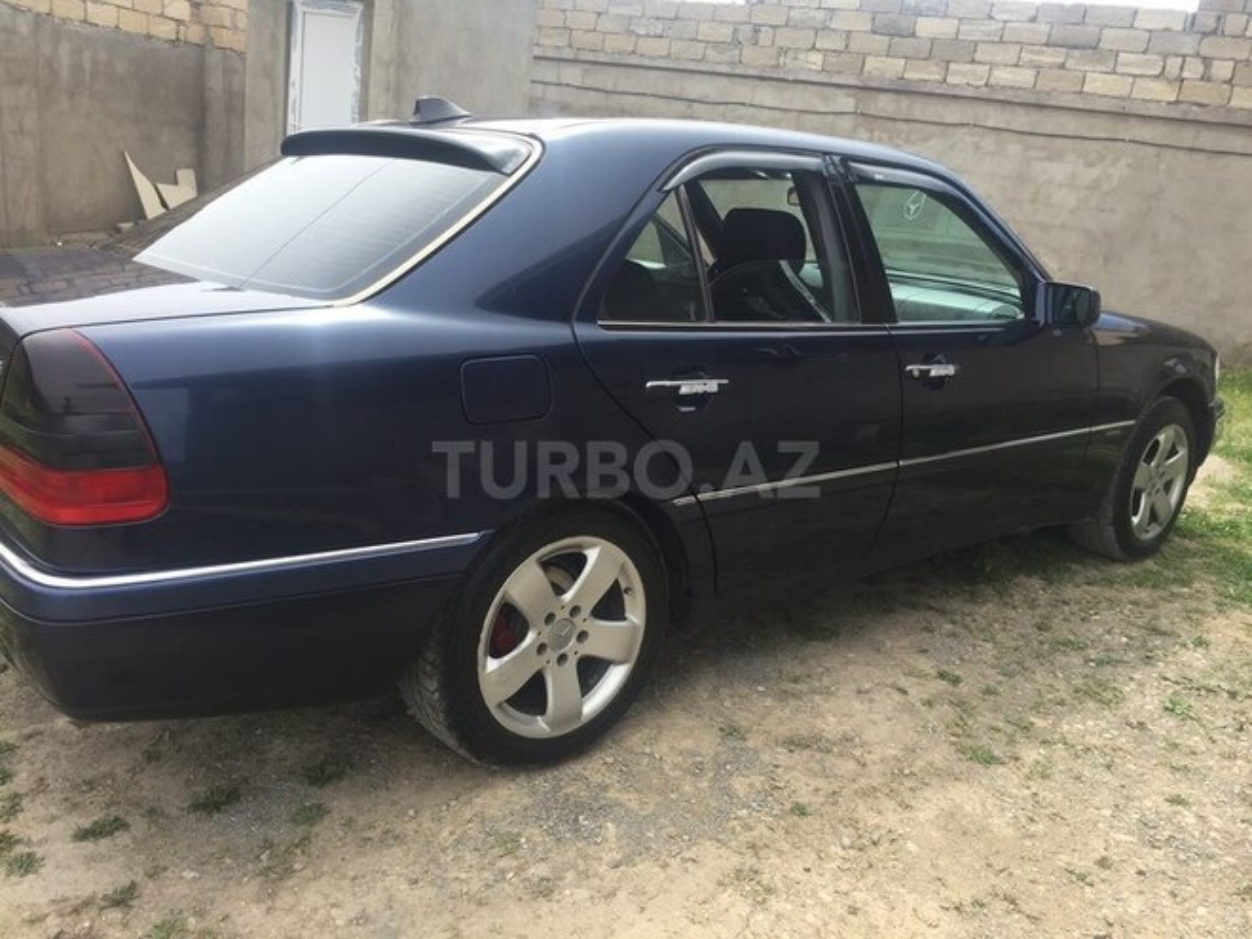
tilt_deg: -16.8
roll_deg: -8.3
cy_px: 470
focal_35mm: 29
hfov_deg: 61.7
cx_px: 626
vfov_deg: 48.2
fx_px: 1049
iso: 32
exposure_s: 1/760
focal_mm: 4.15
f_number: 2.2
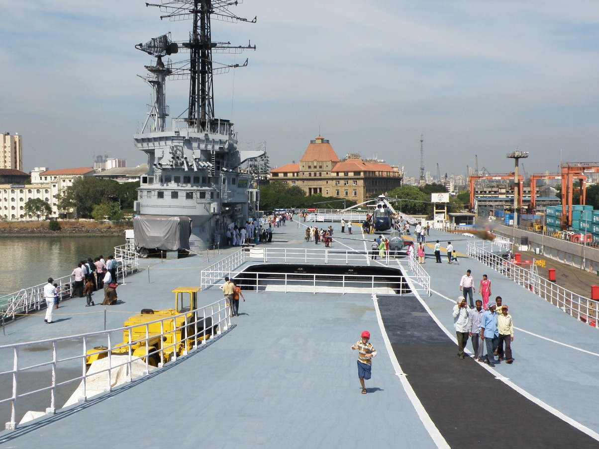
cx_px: 300
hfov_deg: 40.4
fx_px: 814
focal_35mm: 47
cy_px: 224
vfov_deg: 30.9
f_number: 5.6
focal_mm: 8.46
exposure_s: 1/500
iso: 64
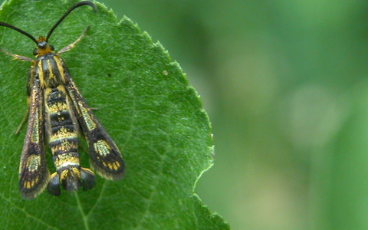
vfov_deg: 4.7
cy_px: 88
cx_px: 61
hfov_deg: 7.5
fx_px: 2798
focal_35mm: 279
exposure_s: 1/60.3
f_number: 6.9
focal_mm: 37.7
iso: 200
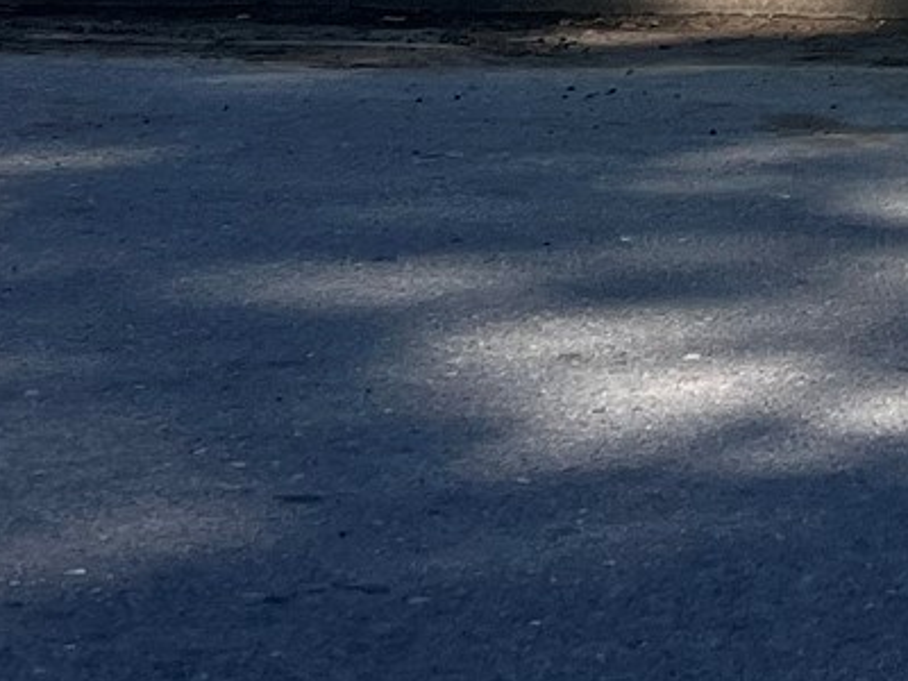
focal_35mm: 133
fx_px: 3489
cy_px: -1035
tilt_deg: +5.1
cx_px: 1444
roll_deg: -2.6
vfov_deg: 9.7
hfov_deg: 13.8
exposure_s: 1/4444
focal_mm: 5.7
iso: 50
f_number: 1.5
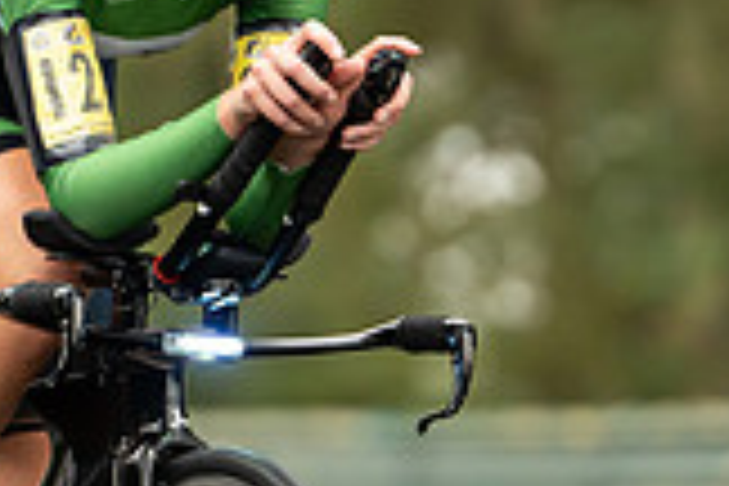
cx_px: 225
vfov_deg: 2.1
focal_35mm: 645
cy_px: 151
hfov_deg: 3.2
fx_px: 13060
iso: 1600
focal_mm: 180
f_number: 3.5
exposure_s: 1/1000
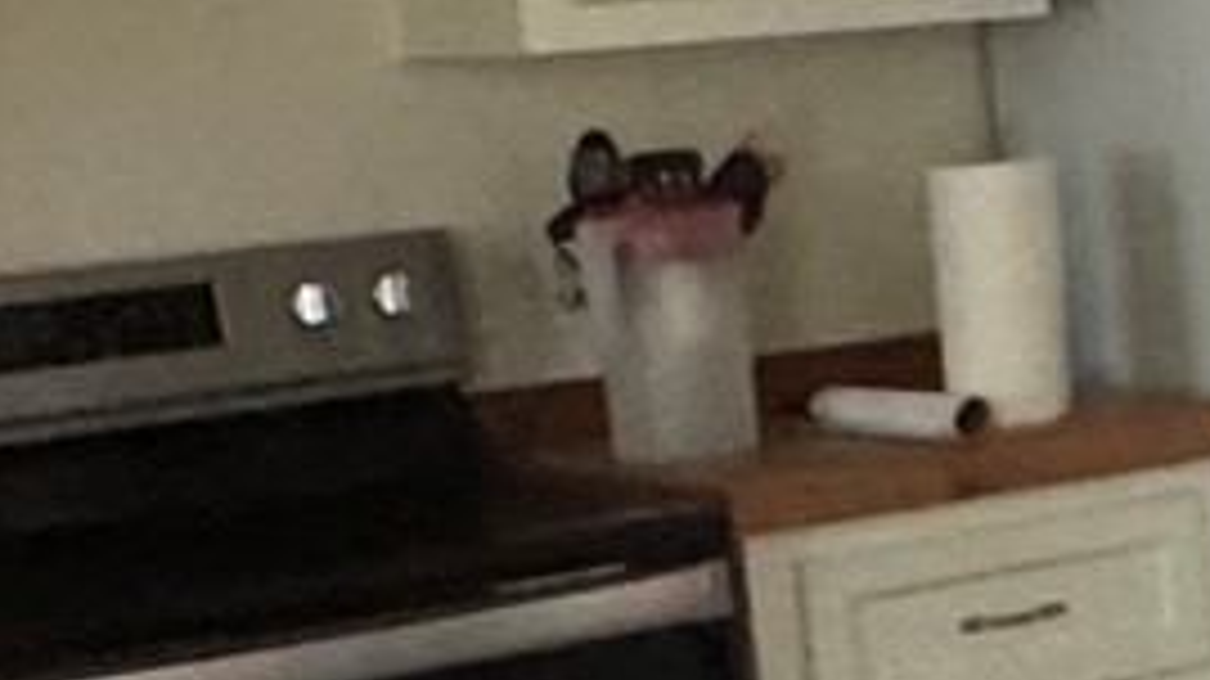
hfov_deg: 16.7
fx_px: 3720
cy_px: 500
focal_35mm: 116
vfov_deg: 10.4
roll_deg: +4.0
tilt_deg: -9.3
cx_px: 1849
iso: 640
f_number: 2.2
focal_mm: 2.22
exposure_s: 1/60
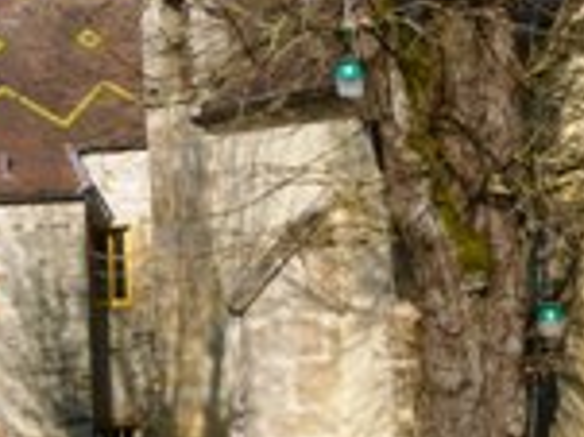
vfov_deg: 16.0
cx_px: -54
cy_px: 108
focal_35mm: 92
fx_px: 1551
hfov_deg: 20.4
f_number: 3.4
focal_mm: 5.6
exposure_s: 1/640
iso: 100
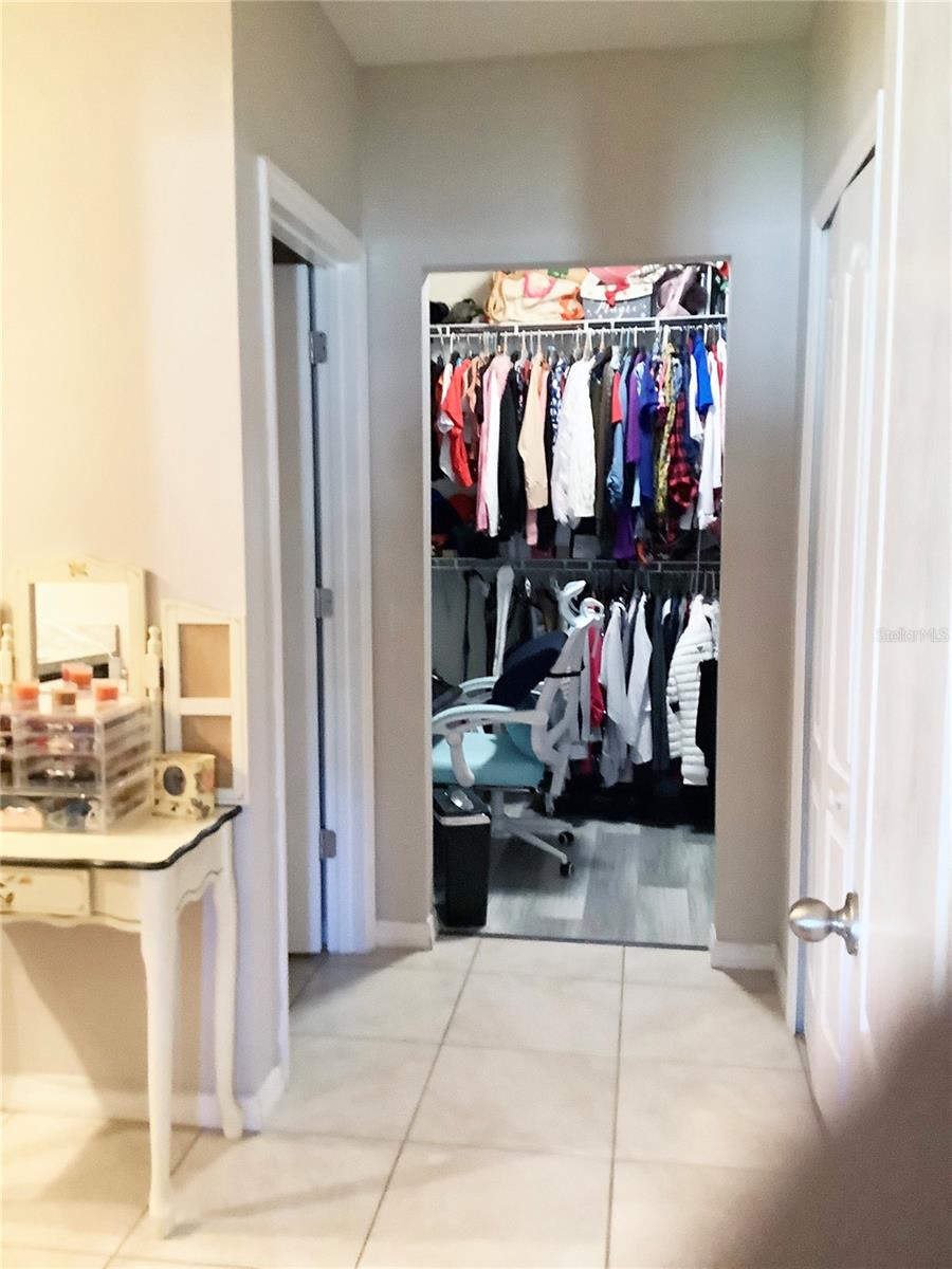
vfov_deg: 58.4
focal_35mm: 31
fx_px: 1137
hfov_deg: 45.4
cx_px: 476
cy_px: 634
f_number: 2.4
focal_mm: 3.3
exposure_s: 1/30
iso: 400
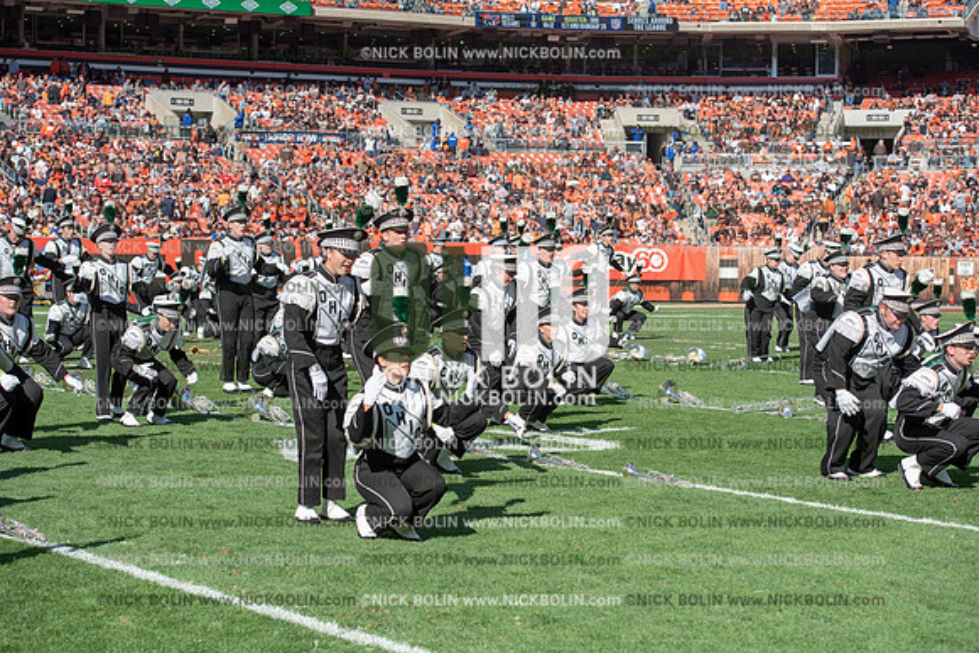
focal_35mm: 70
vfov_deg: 19.5
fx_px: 1904
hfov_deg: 28.8
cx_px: 490
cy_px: 326
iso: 400
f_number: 5
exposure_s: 1/2000
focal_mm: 70
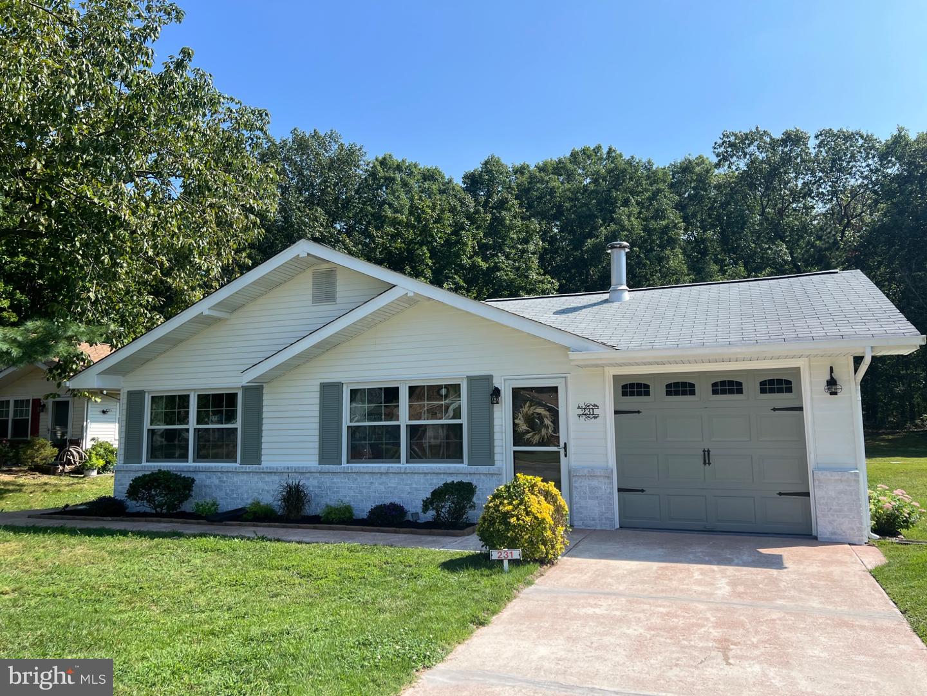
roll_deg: +0.6
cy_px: 348
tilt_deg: +7.2
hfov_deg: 67.3
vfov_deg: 53.1
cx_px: 464
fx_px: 696
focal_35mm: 26
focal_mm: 5.7
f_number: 1.5
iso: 50
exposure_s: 1/3077
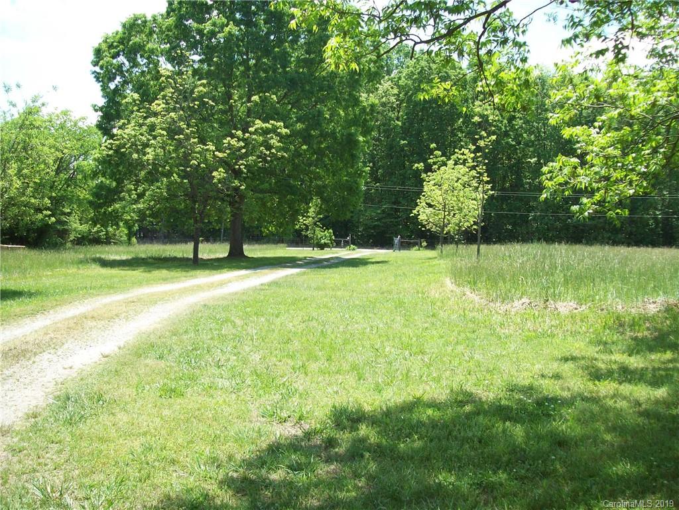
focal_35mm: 36
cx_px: 340
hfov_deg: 51.4
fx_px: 706
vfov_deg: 39.7
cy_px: 255
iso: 80
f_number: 2.7
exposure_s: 1/472
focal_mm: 6
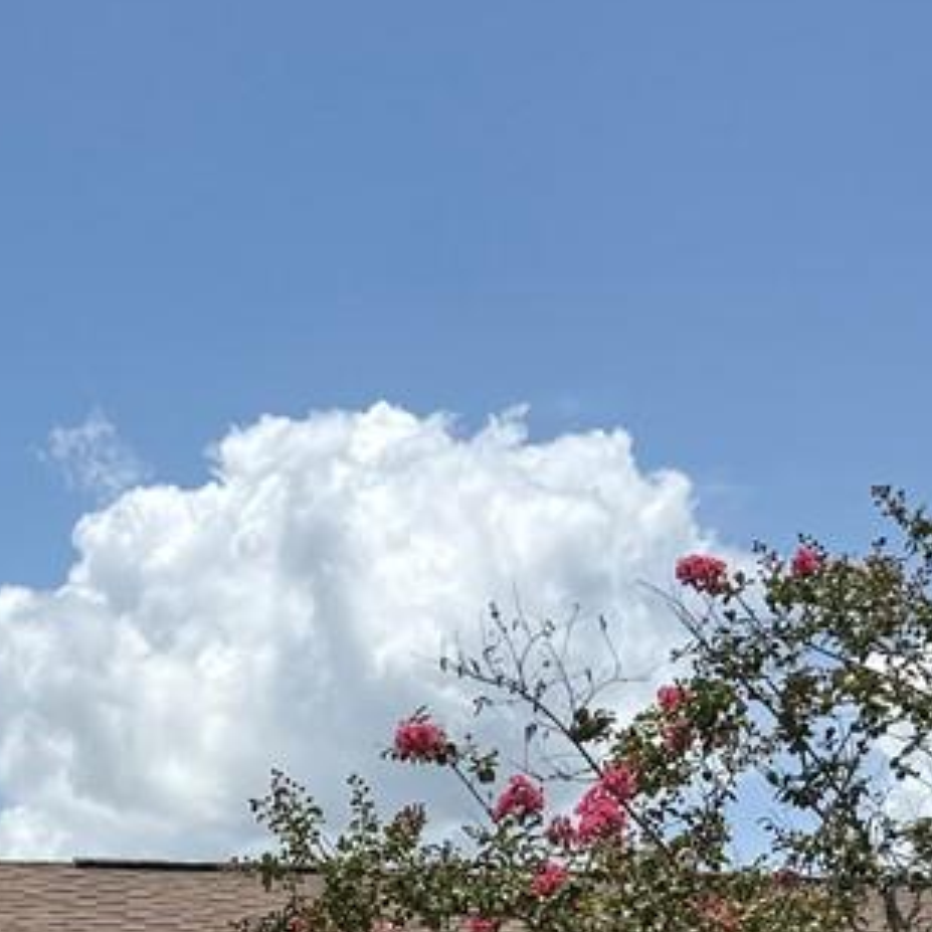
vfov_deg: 14.2
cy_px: 1620
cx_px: 48
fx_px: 3351
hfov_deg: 15.6
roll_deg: -0.7
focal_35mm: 110
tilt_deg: -2.8
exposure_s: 1/6173
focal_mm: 6.76
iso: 80
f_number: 1.78
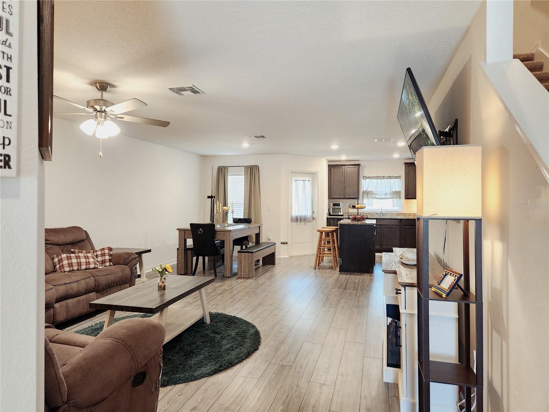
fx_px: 365
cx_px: 274
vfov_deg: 58.9
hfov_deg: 73.9
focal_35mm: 23
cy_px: 206
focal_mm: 5.4
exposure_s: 1/120
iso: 640
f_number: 1.8
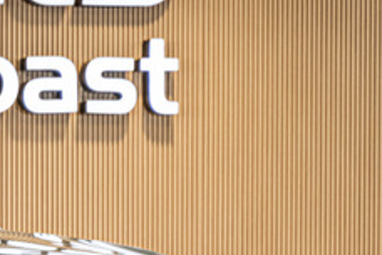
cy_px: 367
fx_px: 3576
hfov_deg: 6.0
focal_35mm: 337
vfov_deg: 4.1
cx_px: -396
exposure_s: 1/160
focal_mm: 75
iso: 640
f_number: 3.5
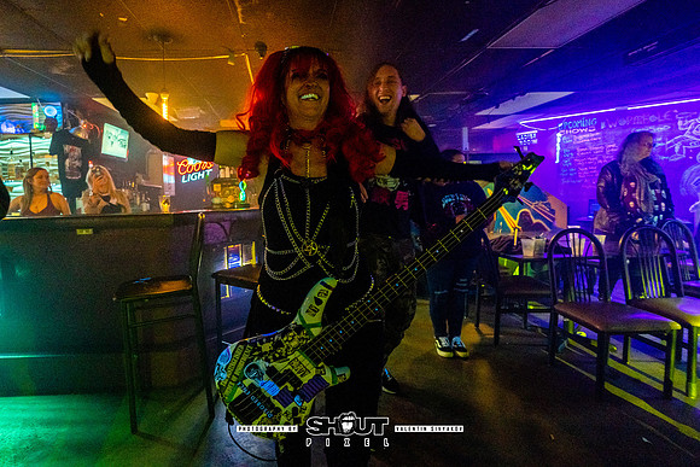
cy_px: 203
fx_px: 347
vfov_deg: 67.5
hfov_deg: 89.9
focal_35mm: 18
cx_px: 304
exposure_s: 1/125
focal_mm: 15.8
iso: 3200
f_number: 2.8
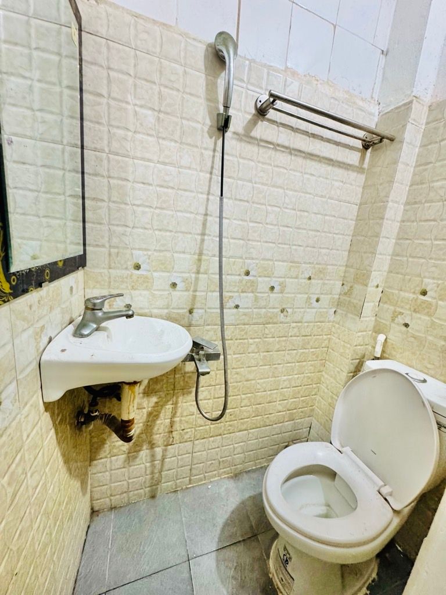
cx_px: 223
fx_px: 241
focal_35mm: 14
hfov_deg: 85.7
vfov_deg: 102.1
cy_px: 298
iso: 320
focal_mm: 2.22
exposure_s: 1/50
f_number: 2.2
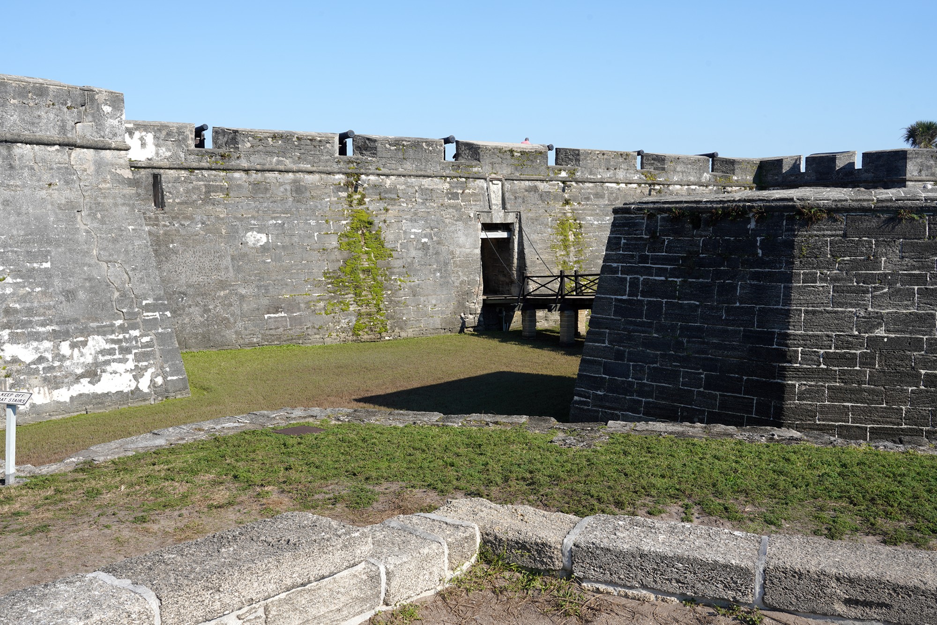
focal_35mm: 35
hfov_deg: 54.4
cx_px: 468
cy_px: 312
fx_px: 911
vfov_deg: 37.9
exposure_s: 1/100
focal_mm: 35
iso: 100
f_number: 14
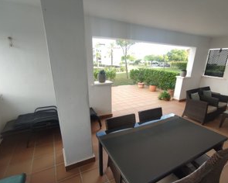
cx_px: 123
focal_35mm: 19
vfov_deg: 70.6
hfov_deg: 83.1
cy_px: 103
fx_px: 128
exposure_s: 1/136
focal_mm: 1.65
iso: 50
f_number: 2.2
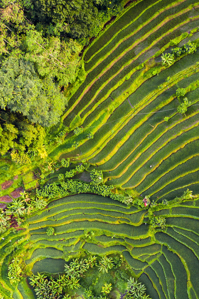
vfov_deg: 40.7
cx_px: 146
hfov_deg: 28.8
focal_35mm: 46
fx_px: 382
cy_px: 244
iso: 100
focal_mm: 10.26
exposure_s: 1/50
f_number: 4.5
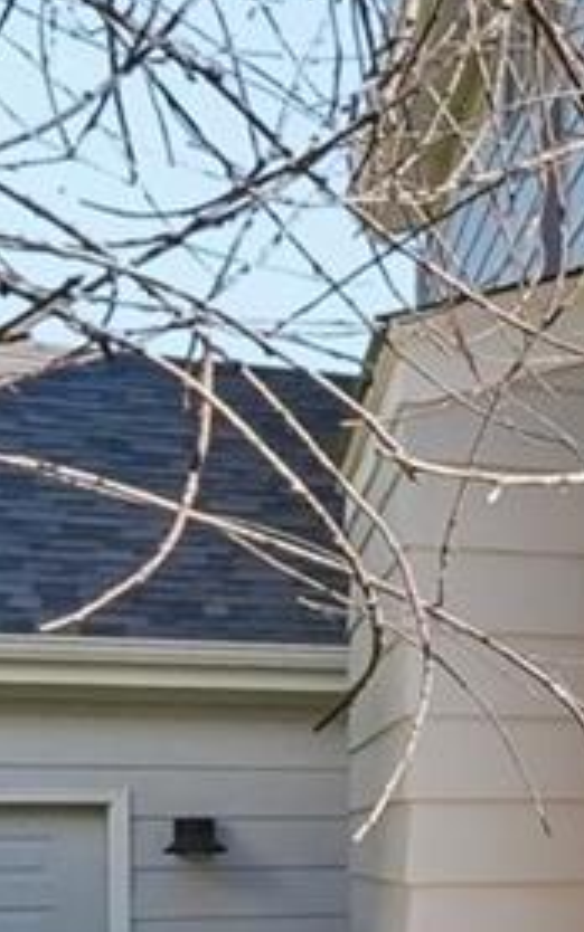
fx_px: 2239
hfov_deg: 7.9
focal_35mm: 88
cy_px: 828
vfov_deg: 23.0
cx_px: 2403
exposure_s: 1/500
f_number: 8
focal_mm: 10
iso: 800
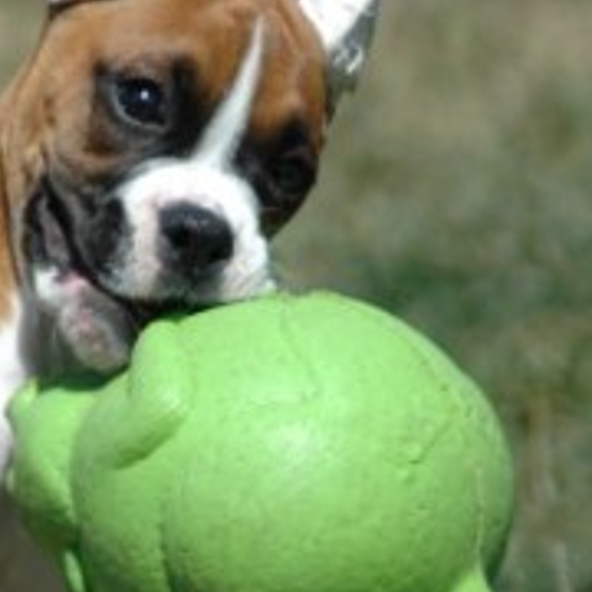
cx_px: 115
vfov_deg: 3.4
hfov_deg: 3.4
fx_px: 9848
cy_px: 510
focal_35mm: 509
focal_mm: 120
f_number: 5.3
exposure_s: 1/800
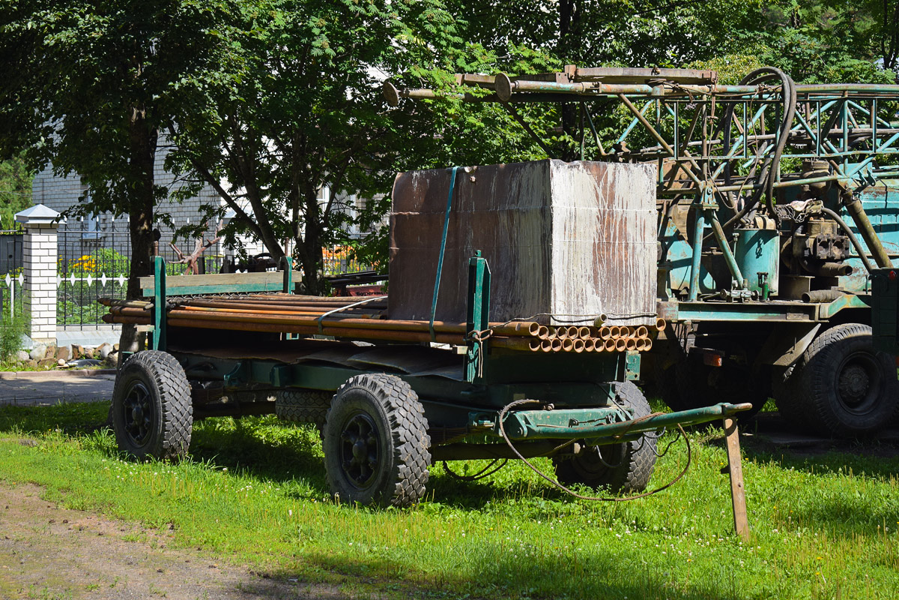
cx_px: 450
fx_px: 1873
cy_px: 300
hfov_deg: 27.0
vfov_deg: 18.2
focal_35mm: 75
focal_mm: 50
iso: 200
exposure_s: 1/500
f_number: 5.6
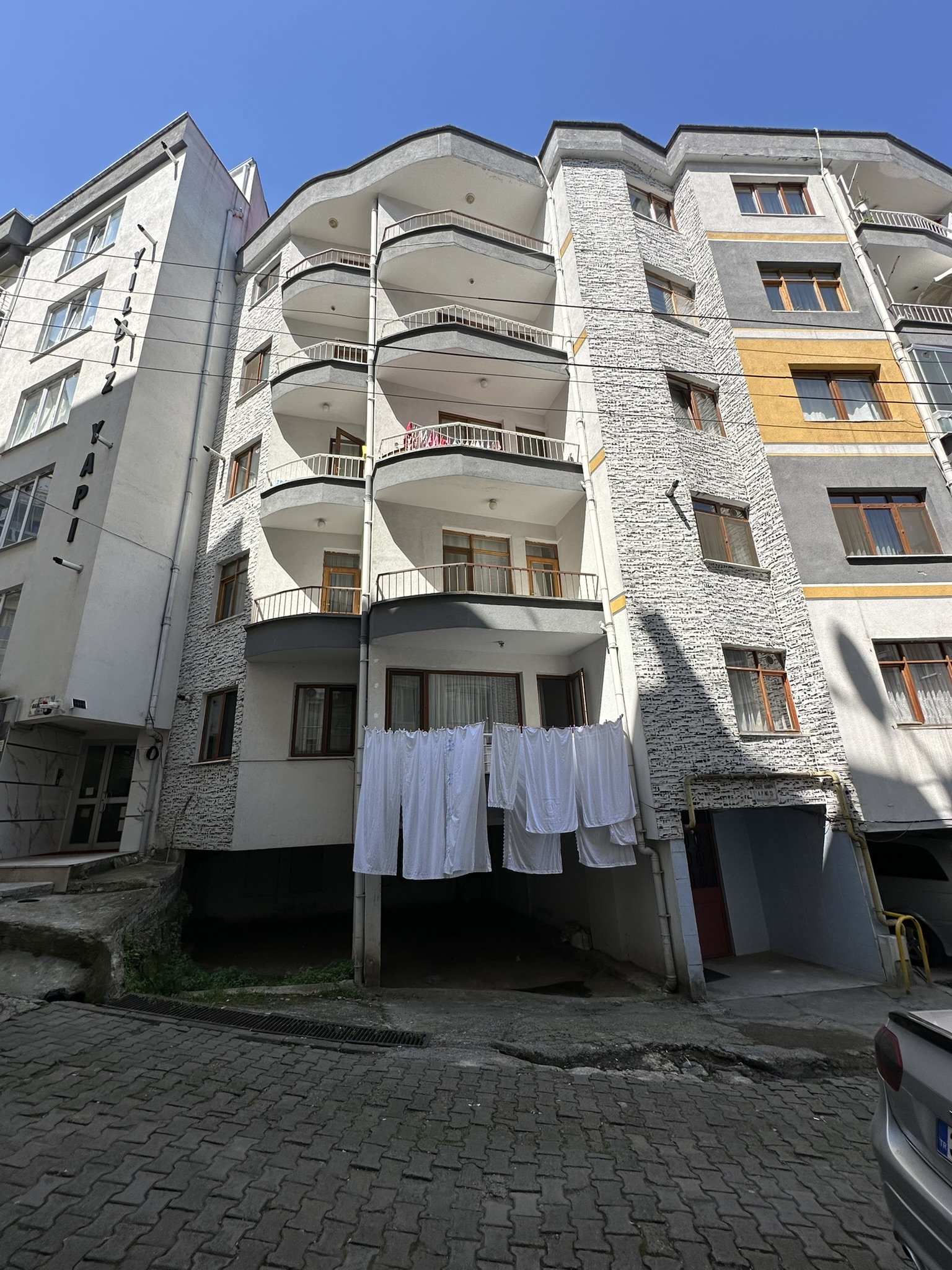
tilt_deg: +19.3
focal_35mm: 14
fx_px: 513
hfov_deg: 85.7
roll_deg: +1.3
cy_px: 635
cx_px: 476
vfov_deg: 102.1
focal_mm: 2.22
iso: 50
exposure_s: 1/1276
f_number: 2.2
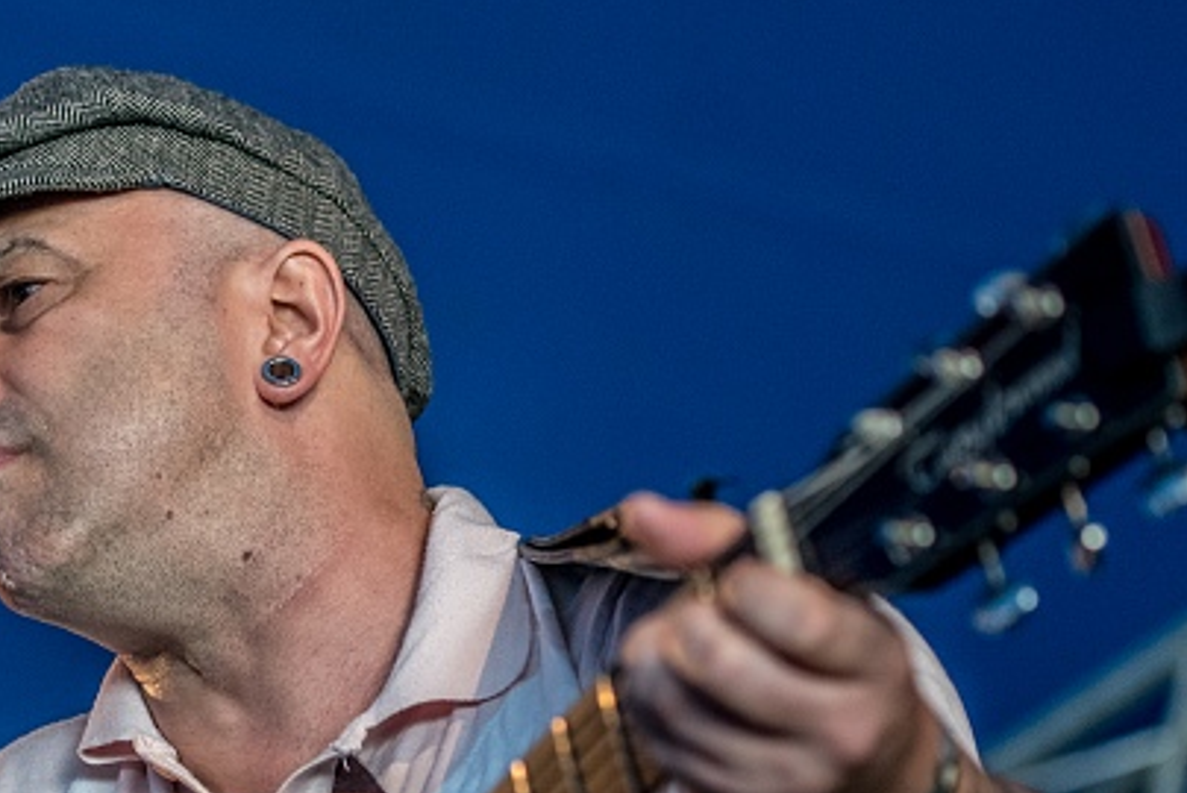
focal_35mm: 187
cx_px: 276
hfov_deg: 11.0
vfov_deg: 7.3
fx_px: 6170
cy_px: 593
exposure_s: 1/100
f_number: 2.8
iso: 1250
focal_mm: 70
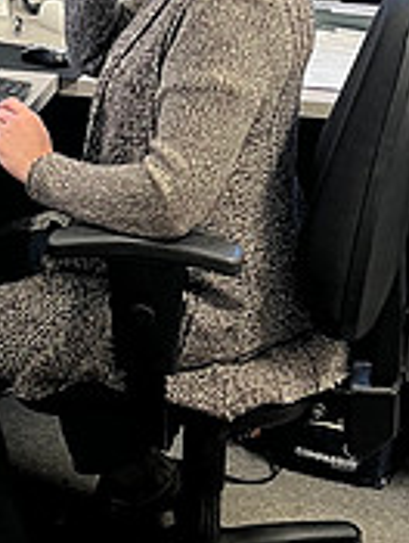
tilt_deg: -19.3
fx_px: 1350
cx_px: 141
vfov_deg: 22.6
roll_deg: -2.5
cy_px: 158
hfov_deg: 17.2
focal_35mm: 86
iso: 160
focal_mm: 5.7
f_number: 1.5
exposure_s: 1/60
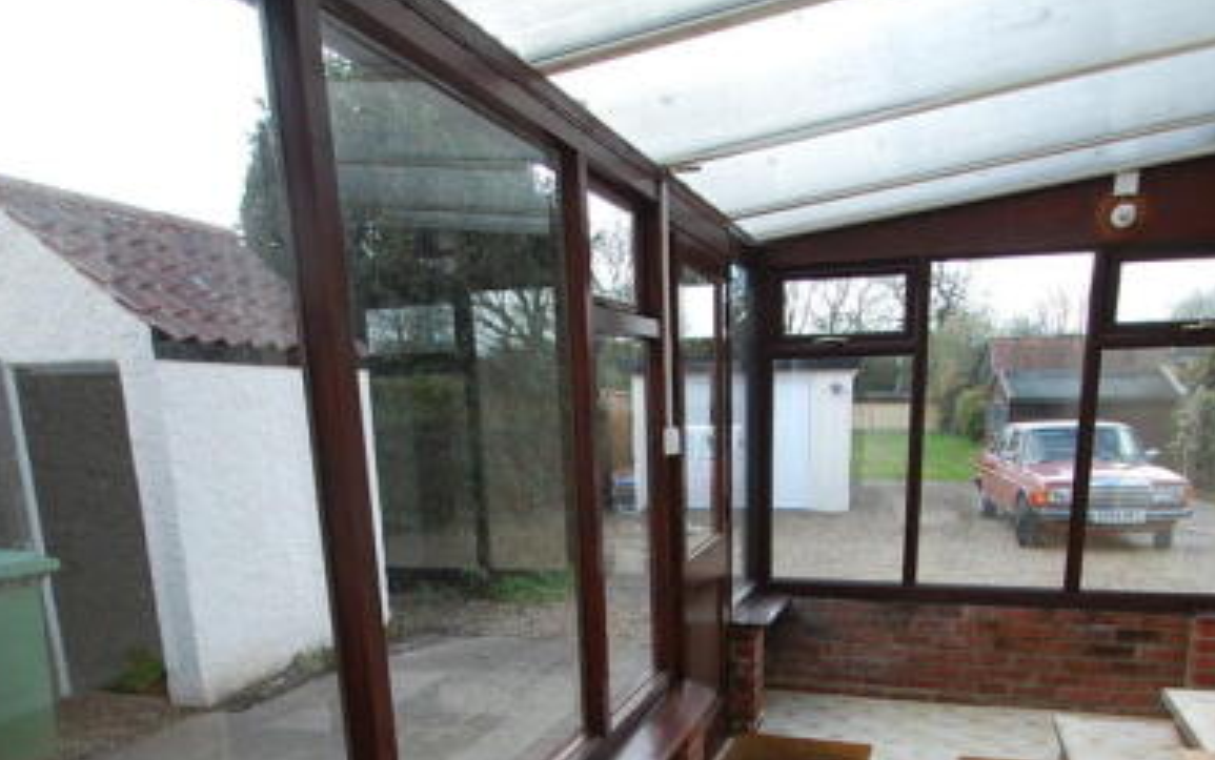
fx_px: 861
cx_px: 691
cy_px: 618
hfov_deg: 70.1
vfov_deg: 45.0
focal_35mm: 26
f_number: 6.3
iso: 200
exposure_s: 1/160
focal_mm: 10
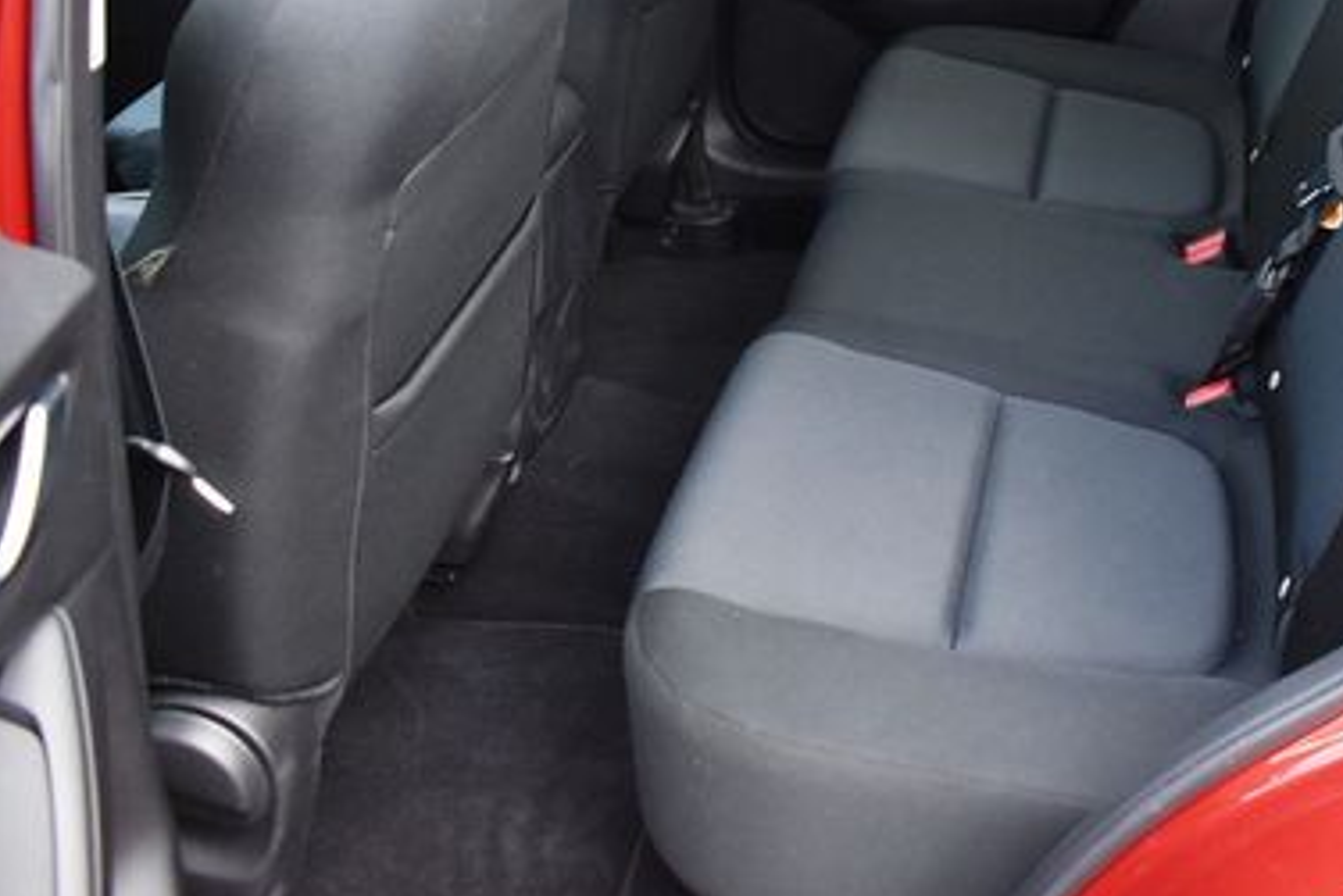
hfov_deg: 41.3
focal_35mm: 46
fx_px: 1717
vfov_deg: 28.5
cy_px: 155
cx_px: 1025
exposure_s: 1/250
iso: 560
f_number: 3.5
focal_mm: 18
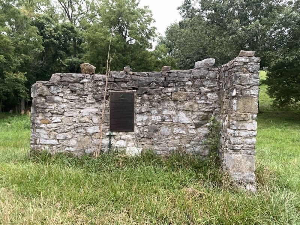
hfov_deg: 67.3
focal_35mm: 26
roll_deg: -0.7
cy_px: 112
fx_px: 225
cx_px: 150
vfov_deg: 53.1
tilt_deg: -0.2
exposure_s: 1/60
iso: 160
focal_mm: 4.25
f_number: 1.8
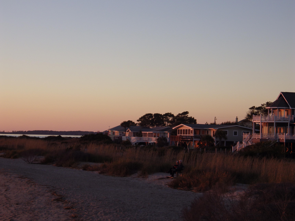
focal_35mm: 87
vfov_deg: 17.0
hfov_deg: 22.5
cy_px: 110
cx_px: 148
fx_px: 741
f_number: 4.4
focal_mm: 15.6
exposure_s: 1/160
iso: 100
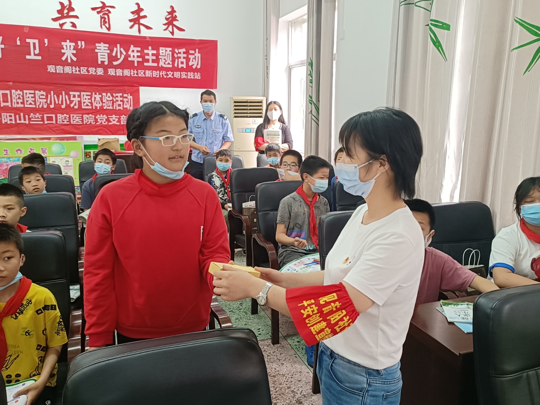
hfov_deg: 61.7
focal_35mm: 29
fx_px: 452
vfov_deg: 48.2
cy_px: 202
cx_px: 270
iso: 819
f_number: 1.9
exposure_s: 1/33.3
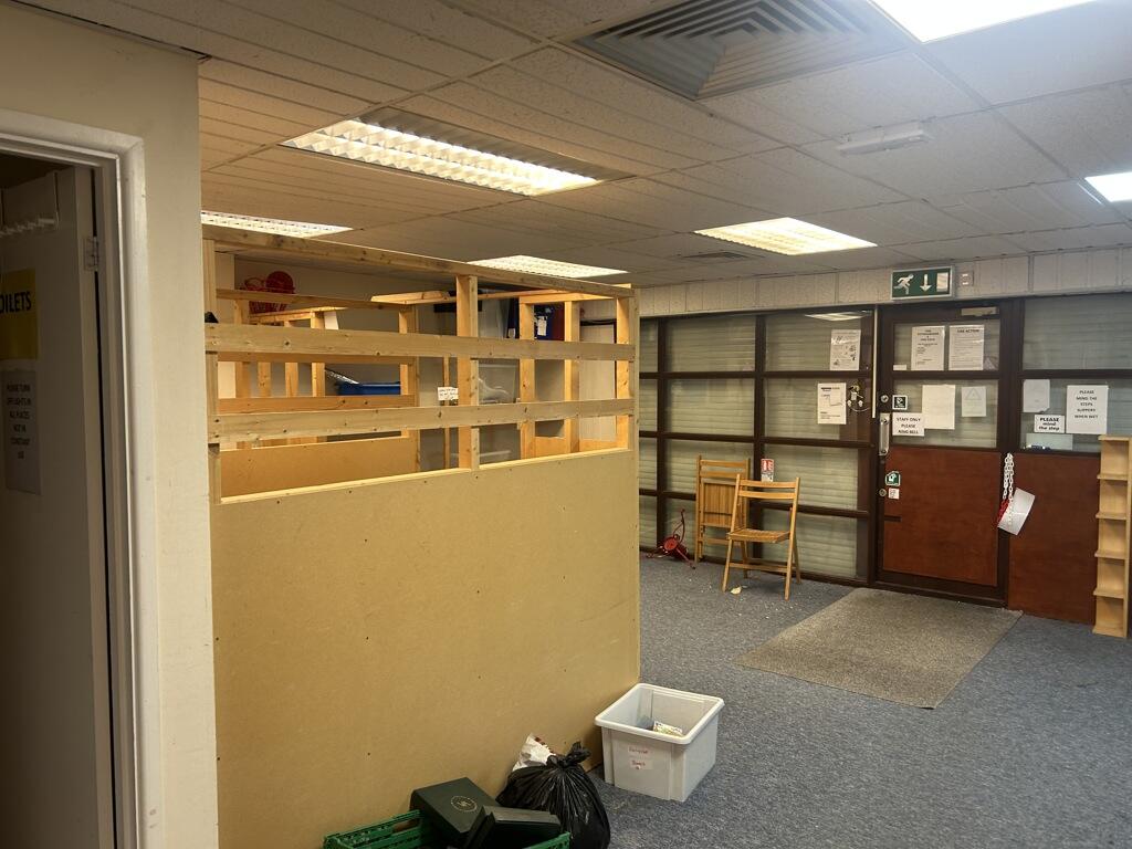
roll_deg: -1.5
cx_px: 566
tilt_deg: -3.6
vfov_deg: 53.1
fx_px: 850
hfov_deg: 67.3
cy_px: 424
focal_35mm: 26
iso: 80
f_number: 1.5
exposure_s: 1/50
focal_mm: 5.7
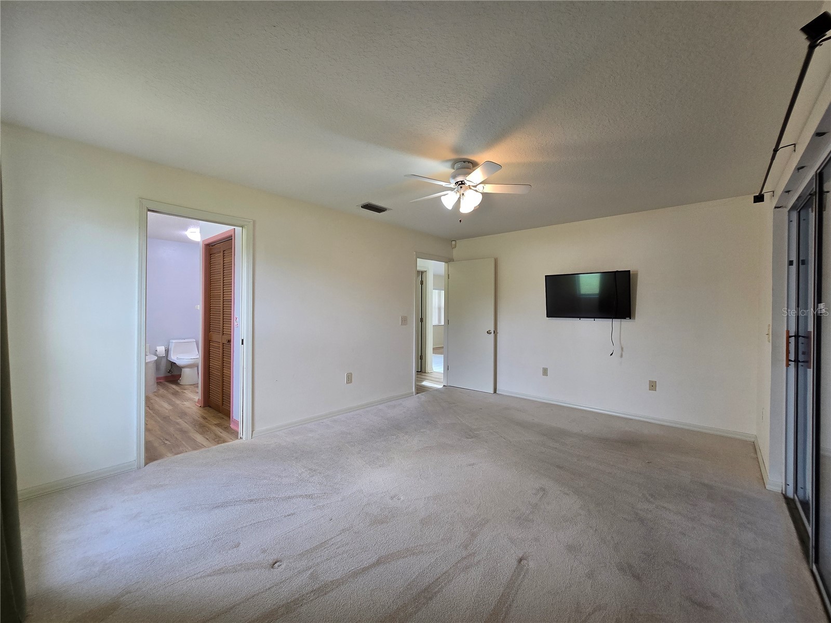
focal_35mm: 13
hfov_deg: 106.2
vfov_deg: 89.9
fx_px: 312
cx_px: 416
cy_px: 312
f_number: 2.2
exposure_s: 1/60
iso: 80
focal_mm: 2.2
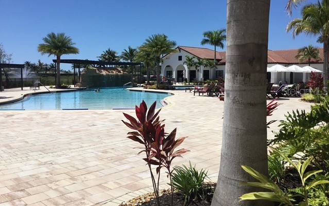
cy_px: 91
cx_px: 165
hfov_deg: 58.1
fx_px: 296
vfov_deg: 38.3
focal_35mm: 33
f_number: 2.4
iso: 25
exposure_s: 1/2398
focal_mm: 3.3
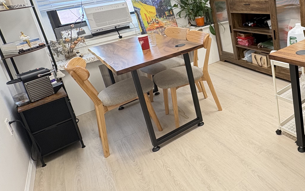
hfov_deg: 59.2
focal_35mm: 29
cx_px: 247
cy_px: 45
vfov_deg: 41.7
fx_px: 241
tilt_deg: -15.9
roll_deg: +9.4
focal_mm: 2.22
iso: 160
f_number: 2.2
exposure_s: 1/60
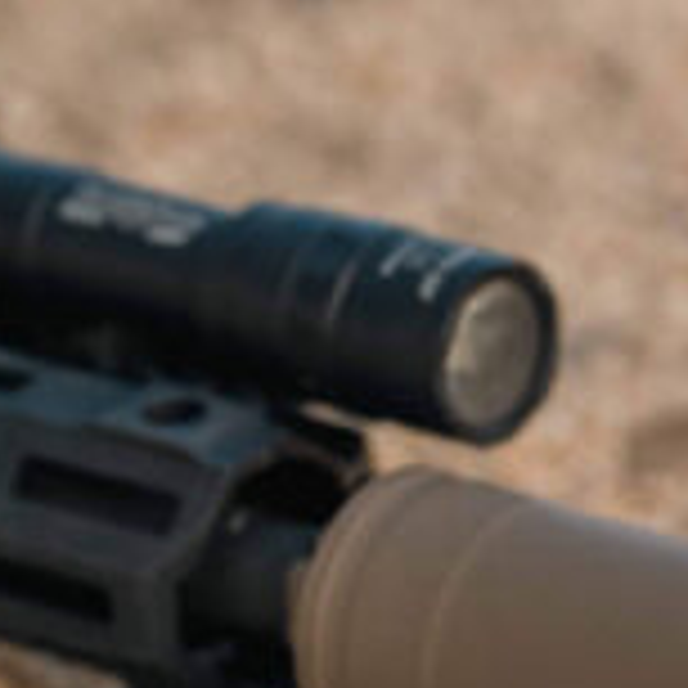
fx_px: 14953
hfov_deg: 2.6
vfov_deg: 2.6
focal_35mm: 665
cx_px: 746
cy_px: 679
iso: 640
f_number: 4
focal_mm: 200
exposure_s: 1/640
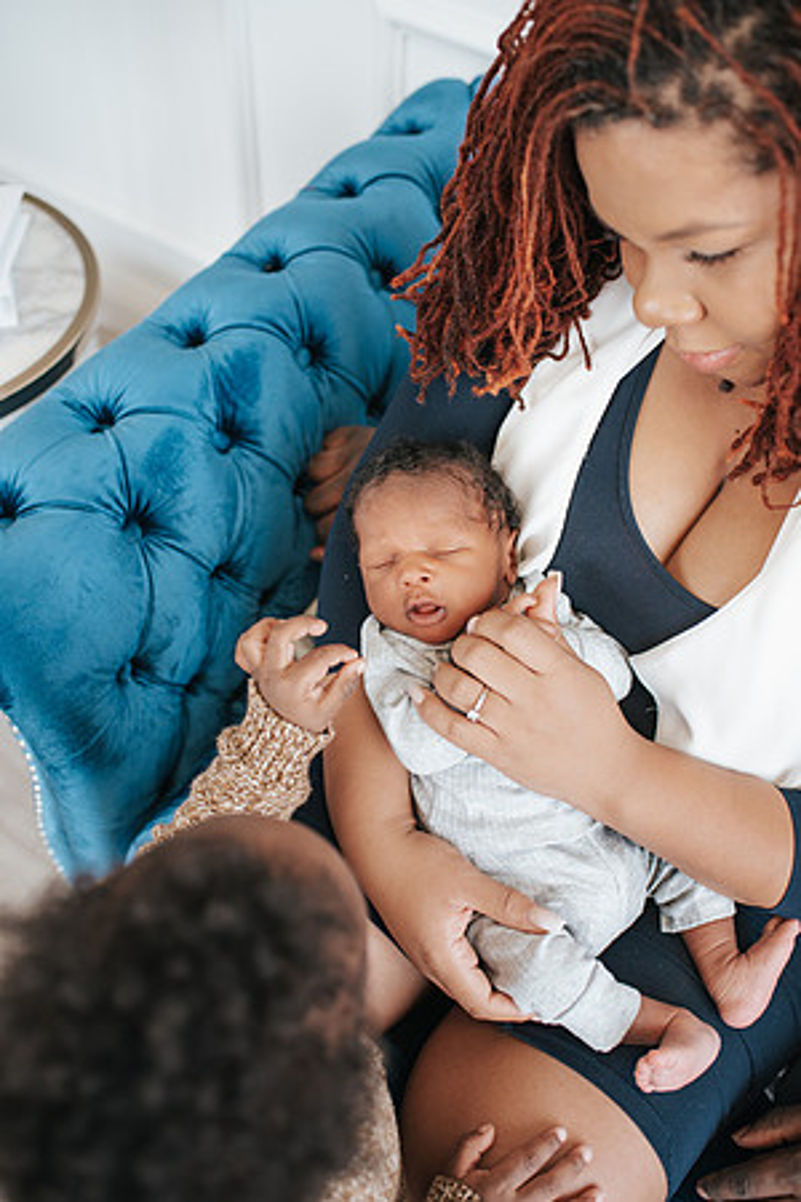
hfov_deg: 37.9
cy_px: 601
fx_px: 1168
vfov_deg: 54.4
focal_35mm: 35
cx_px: 400
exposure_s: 1/250
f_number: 3.2
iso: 800
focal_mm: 35
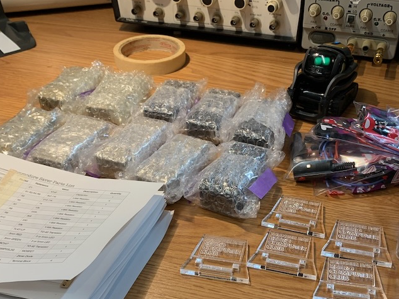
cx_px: 235
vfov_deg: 33.8
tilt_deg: -40.5
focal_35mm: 42
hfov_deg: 44.6
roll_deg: -0.1
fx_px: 484
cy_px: 213
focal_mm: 4.25
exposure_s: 1/60
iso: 50
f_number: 1.8
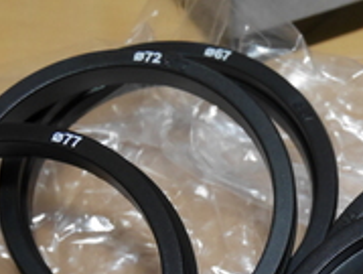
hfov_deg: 18.0
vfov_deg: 13.2
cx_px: 337
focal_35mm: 107
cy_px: 403
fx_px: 1124
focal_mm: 16
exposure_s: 1/60
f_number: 3.9
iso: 1250
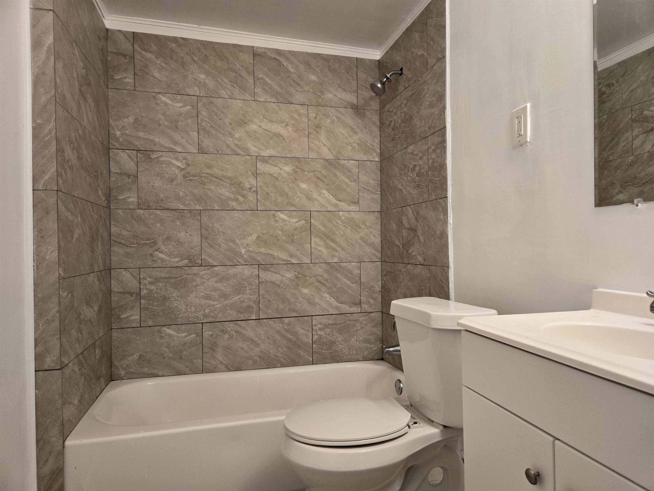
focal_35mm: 23
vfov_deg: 58.9
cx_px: 327
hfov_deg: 73.9
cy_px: 246
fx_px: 435
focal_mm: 5.4
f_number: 1.8
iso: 320
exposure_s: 1/120
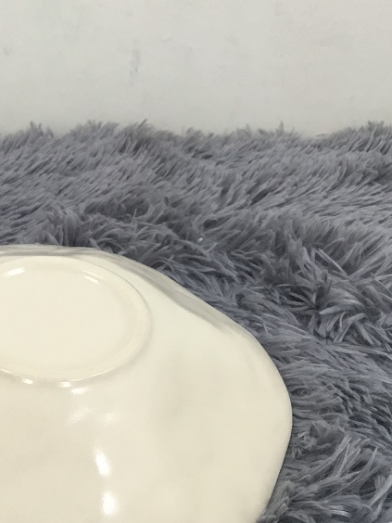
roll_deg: +0.4
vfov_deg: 29.2
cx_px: 77
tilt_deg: -26.7
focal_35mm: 66
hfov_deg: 22.0
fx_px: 997
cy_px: 171
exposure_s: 1/33
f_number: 2.4
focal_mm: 3.3
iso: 80
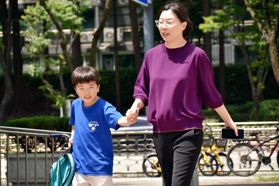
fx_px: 1744
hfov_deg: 9.1
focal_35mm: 225
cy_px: 93
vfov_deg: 6.1
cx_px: 140
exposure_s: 1/500
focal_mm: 150
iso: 280
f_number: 6
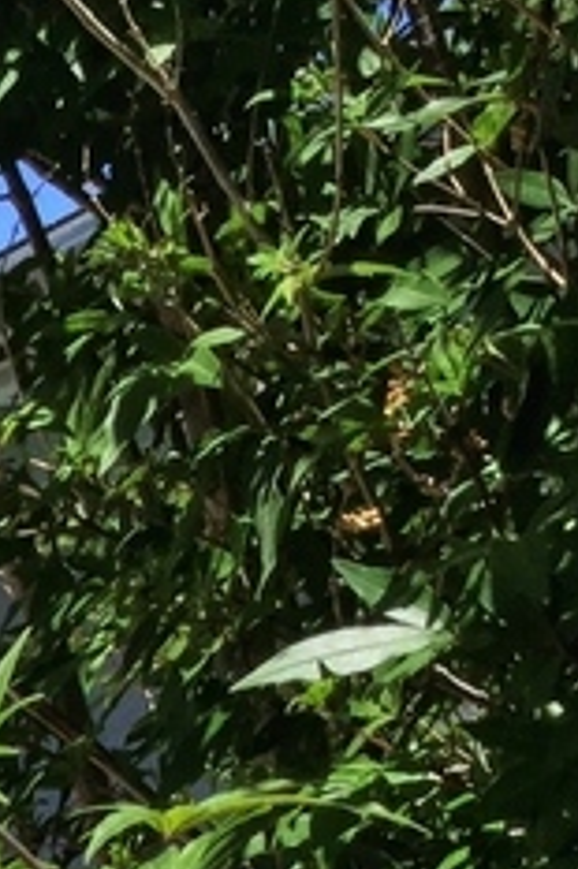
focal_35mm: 133
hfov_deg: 9.1
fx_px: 3208
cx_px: -880
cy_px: 1331
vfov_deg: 14.3
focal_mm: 3.3
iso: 25
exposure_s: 1/1404
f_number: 2.4
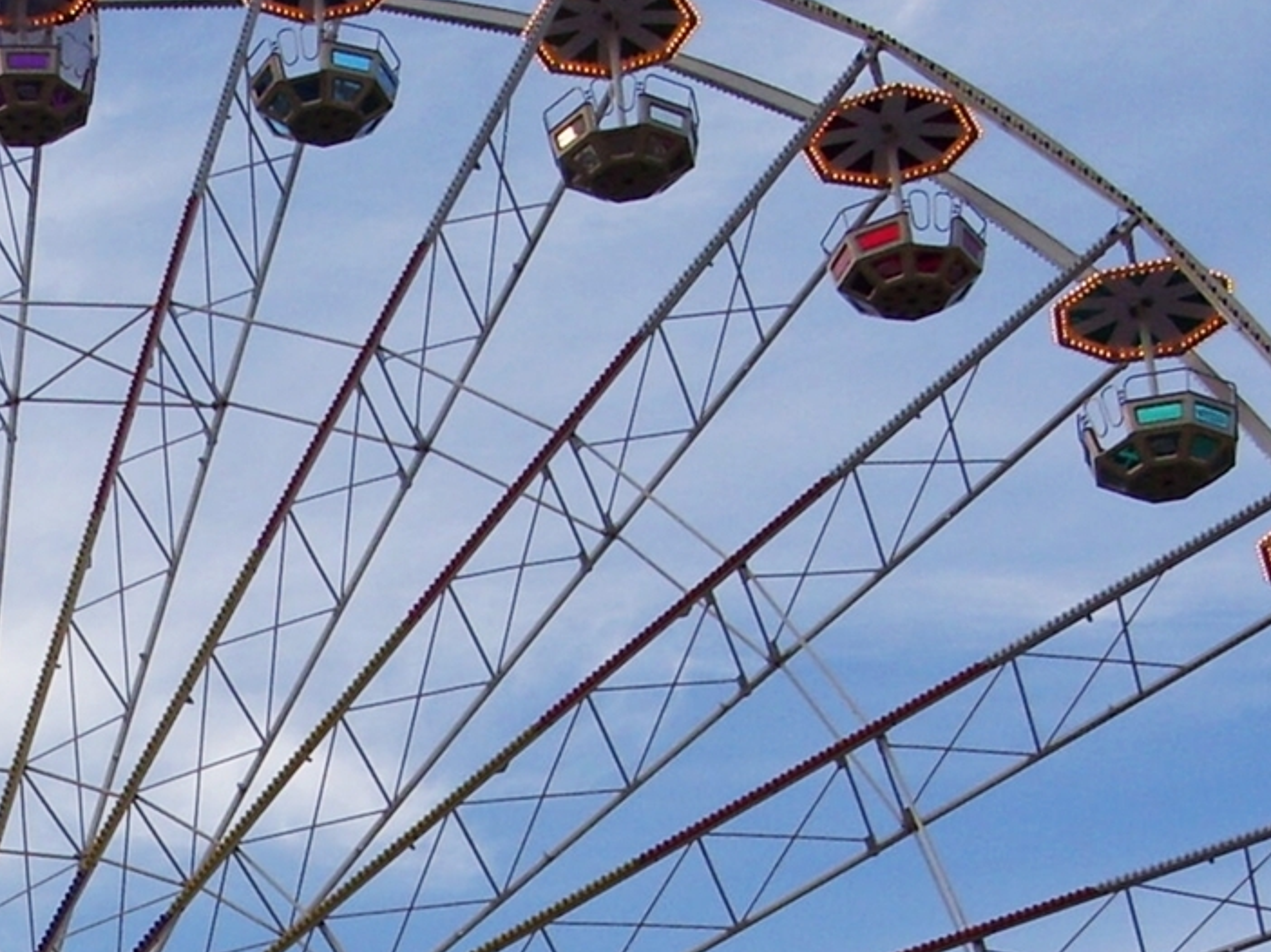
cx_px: -225
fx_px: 4772
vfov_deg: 11.0
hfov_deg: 14.7
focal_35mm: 130
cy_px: 1408
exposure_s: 1/478
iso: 50
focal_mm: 6.3
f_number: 2.8
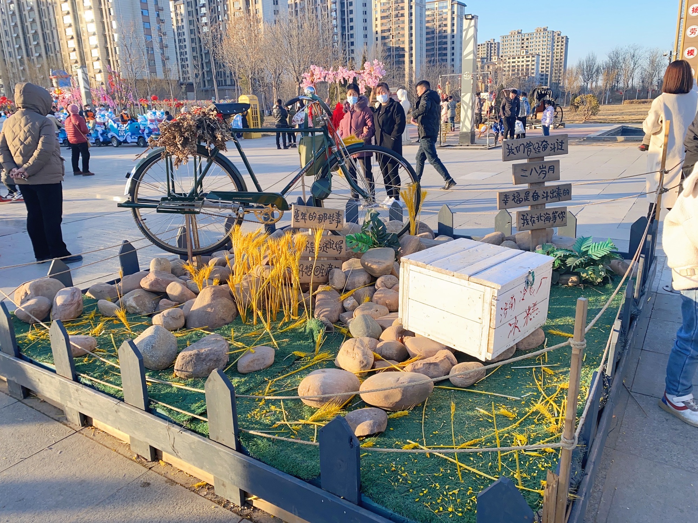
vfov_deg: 53.1
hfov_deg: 67.3
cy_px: 262
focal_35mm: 26
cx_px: 349
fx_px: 524
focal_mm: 4.25
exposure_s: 1/458
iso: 32
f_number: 1.8
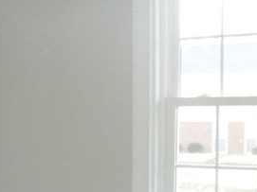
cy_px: 181
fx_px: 757
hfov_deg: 18.9
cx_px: 25
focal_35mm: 102
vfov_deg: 14.3
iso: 400
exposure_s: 1/45
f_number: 3.5
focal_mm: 4.9
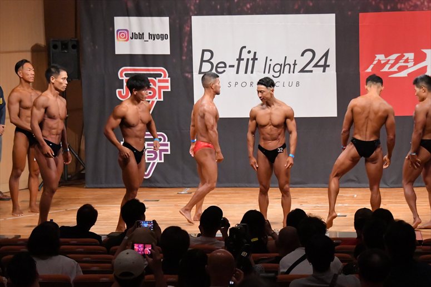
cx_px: 216
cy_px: 144
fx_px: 1795
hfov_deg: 13.7
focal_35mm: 150
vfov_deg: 9.1
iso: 10000
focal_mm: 100
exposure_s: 1/400
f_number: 5.6
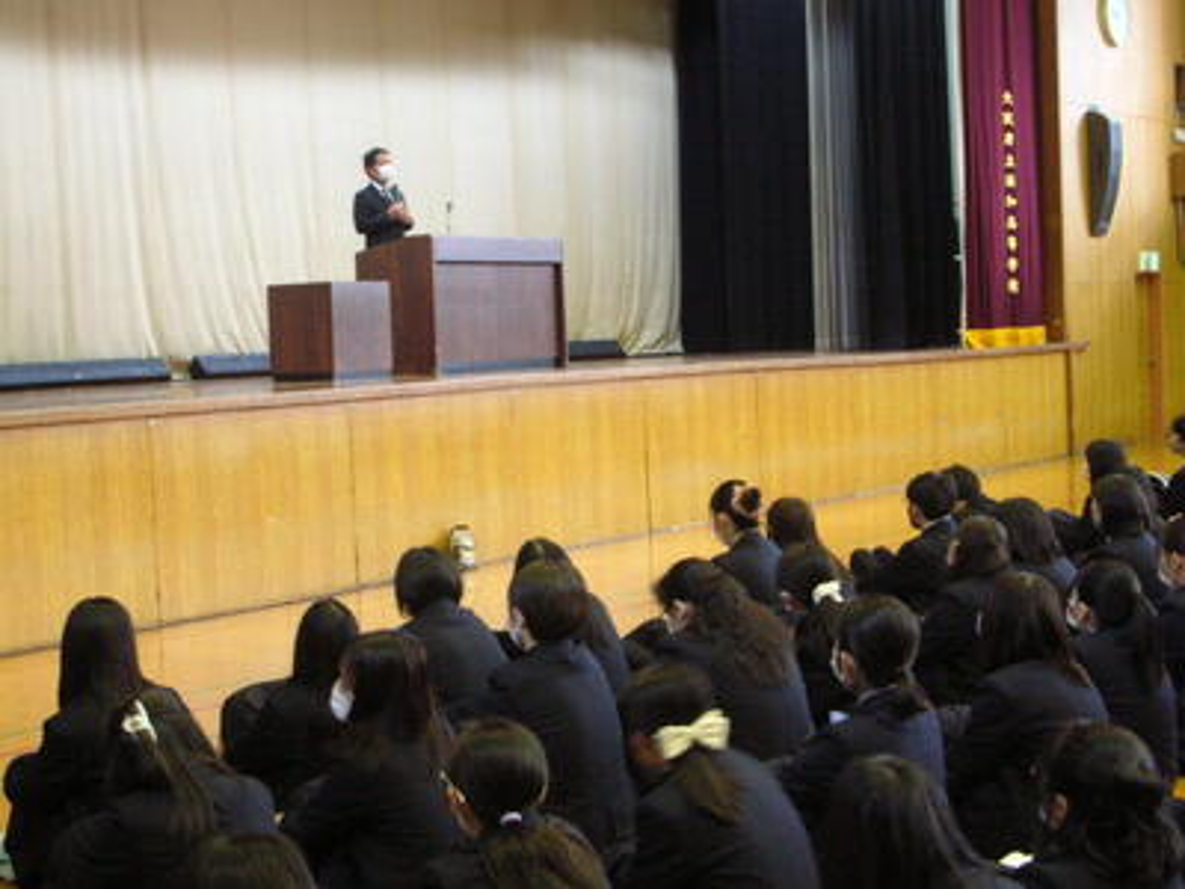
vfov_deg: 25.2
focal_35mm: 58
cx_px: 592
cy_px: 444
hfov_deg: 33.2
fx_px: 1985
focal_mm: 9.6
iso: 143
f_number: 3.5
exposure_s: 1/6.8
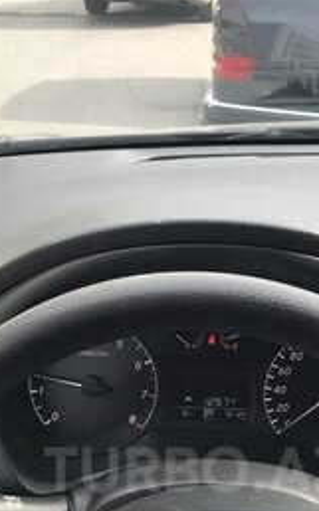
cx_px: 196
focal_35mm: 57
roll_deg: +1.2
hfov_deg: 22.7
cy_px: 469
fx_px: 794
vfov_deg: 33.6
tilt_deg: -36.3
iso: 20
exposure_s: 1/280
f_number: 1.8
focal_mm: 3.99
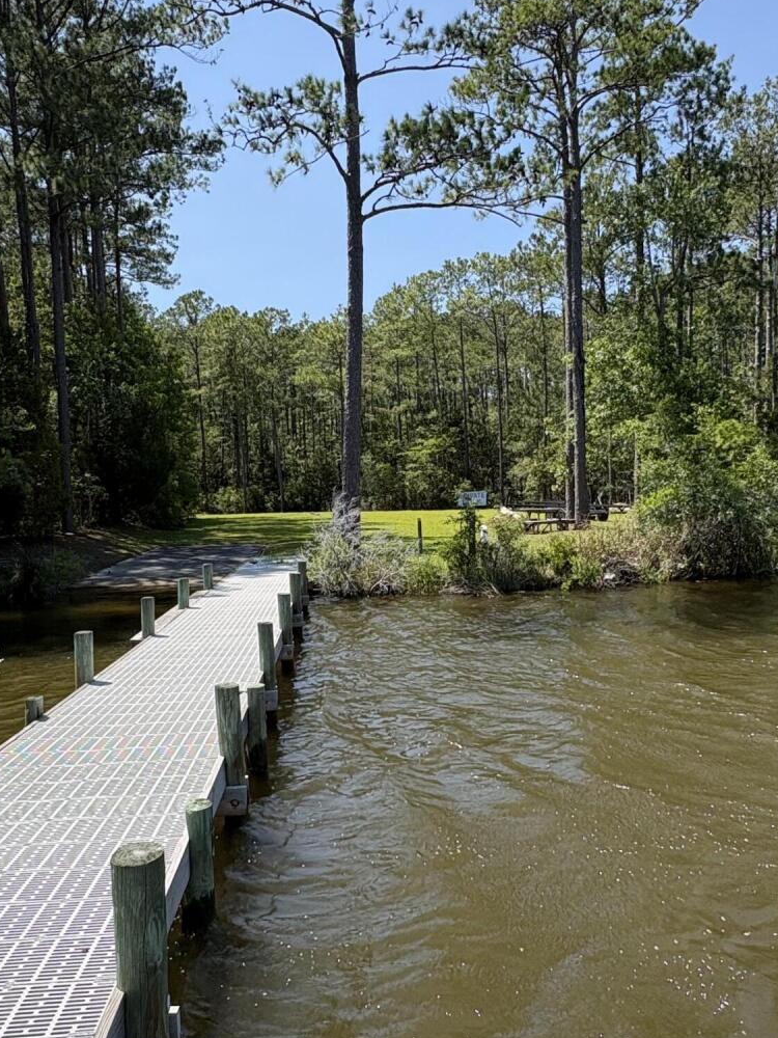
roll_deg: +1.1
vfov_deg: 63.4
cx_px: 386
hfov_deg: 49.7
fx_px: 839
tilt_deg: -1.4
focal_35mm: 28
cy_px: 543
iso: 50
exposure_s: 1/956
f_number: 2.2
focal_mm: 2.22
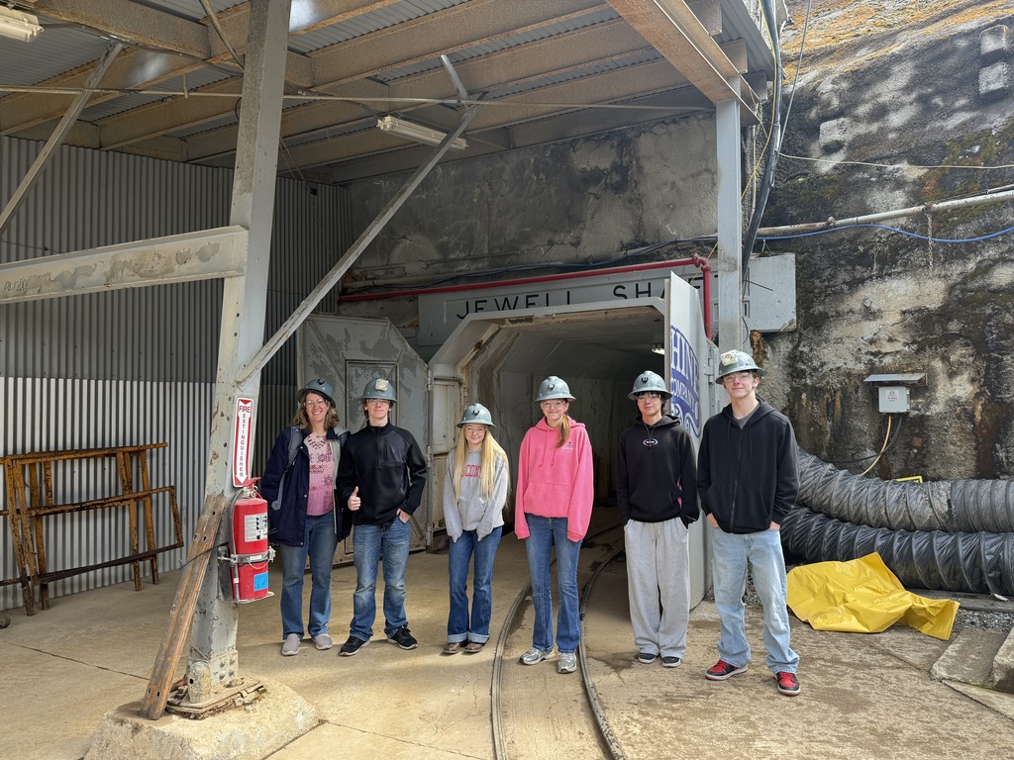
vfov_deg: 56.8
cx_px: 507
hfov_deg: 71.6
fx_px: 703
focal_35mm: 24
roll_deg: +0.5
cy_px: 380
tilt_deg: +1.9
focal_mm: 6.76
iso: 80
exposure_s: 1/348
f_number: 1.78
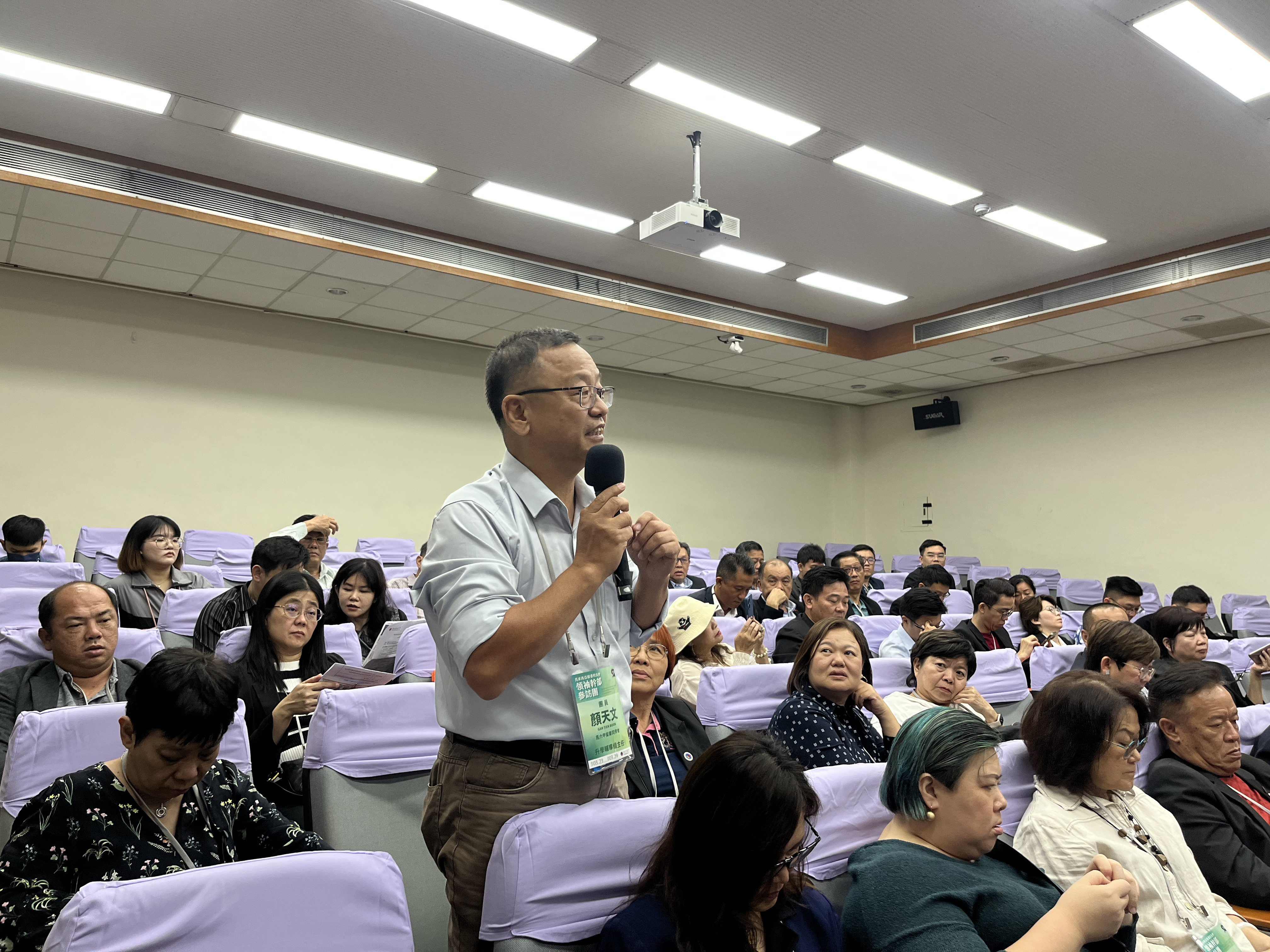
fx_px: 954
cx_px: 635
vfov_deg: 53.1
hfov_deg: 67.3
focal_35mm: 26
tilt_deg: +5.4
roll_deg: -0.7
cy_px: 476
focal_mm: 5.1
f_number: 1.6
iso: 125
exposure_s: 1/120
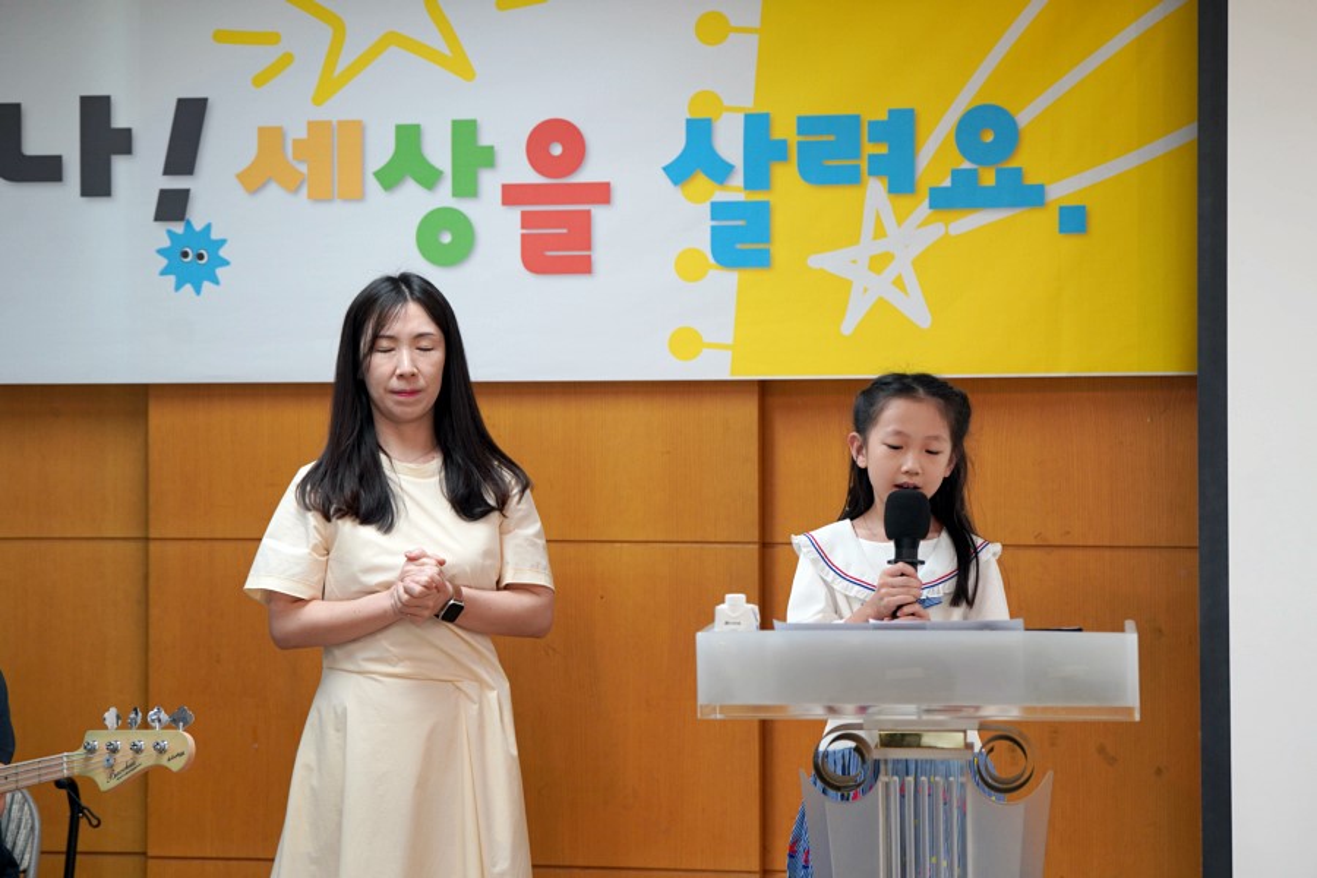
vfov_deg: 14.4
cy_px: 439
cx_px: 658
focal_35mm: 95
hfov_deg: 21.5
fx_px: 3475
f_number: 4
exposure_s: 1/160
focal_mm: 95
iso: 800
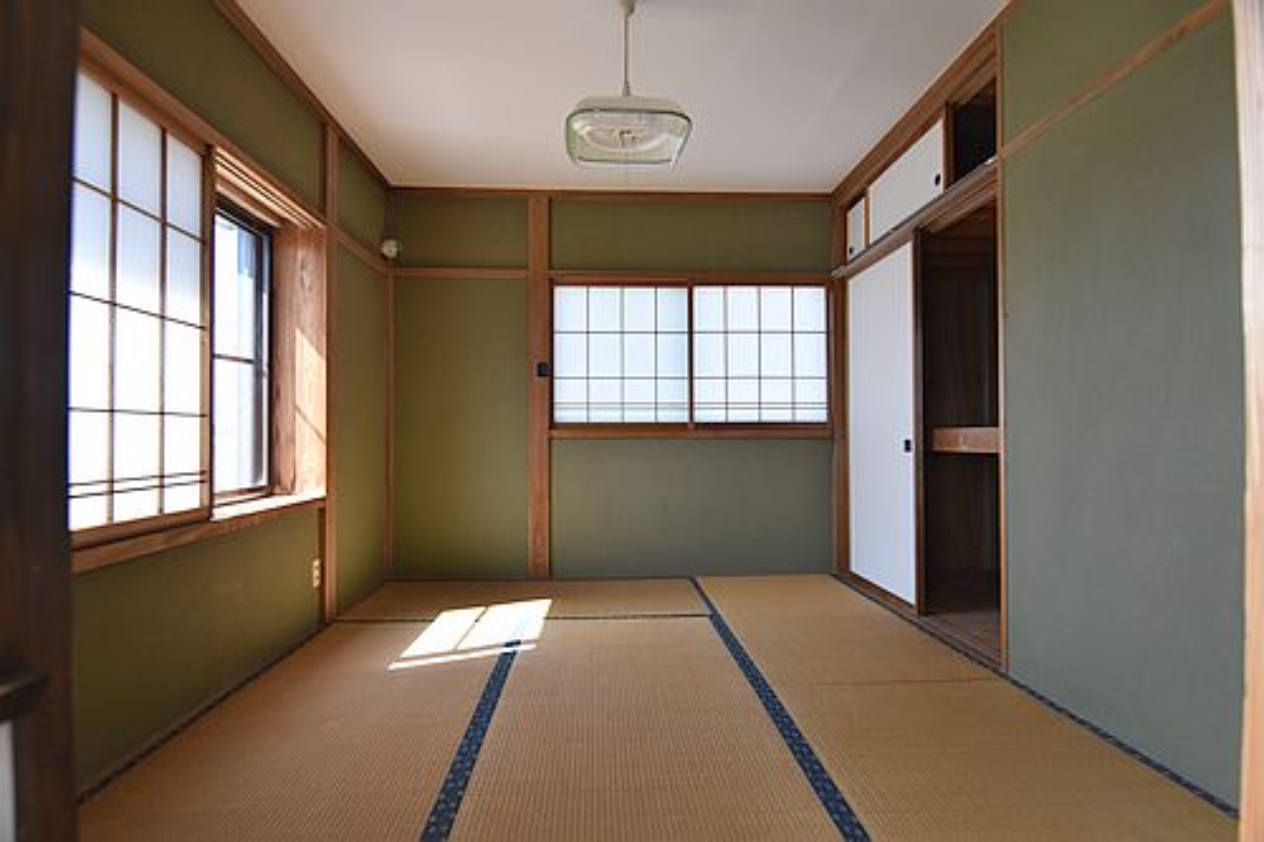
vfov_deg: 67.3
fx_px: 632
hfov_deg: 90.0
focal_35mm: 18
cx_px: 632
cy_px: 421
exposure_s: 1/160
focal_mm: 12
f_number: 6.3
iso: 400
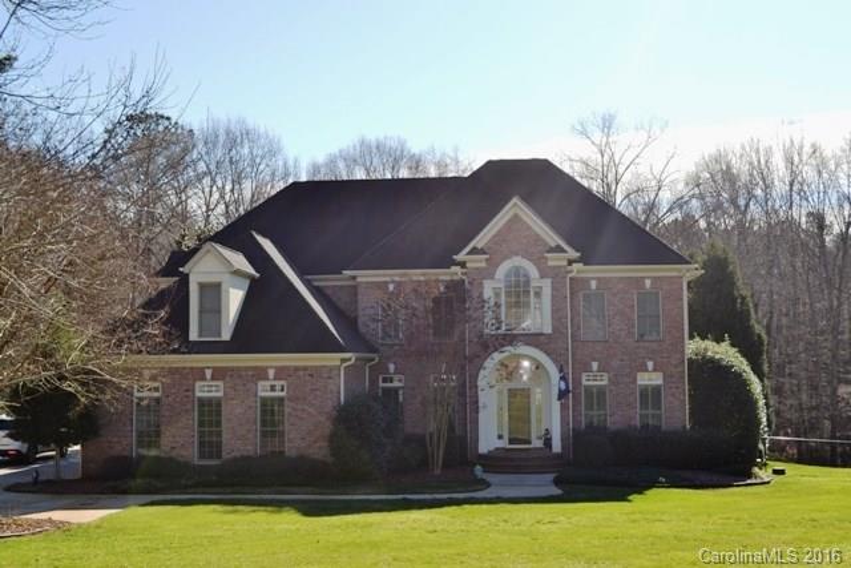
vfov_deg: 29.9
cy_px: 284
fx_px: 1064
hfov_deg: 43.6
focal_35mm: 45
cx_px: 426
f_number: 7.1
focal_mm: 30
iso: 100
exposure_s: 1/200
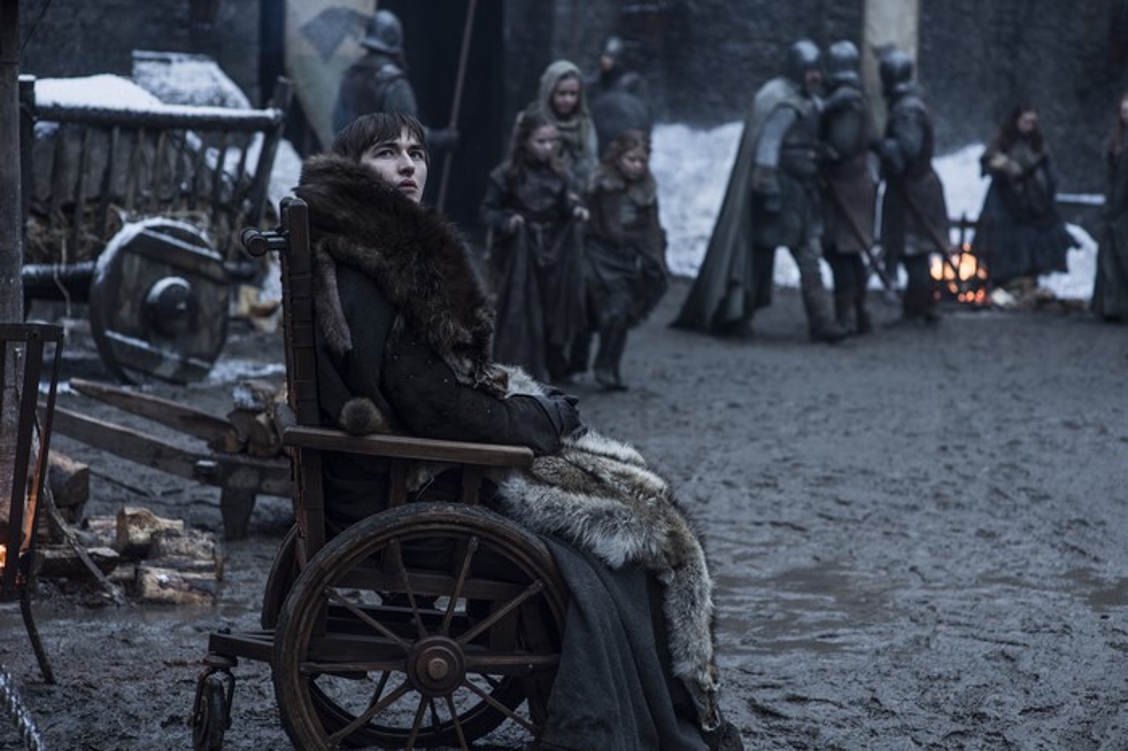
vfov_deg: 16.1
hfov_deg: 23.9
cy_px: 376
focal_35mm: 85
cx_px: 564
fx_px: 2662
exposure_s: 1/200
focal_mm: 85
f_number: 4
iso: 640
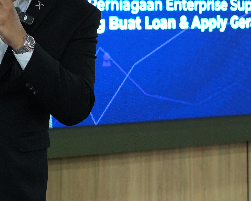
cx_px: -15
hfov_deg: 9.3
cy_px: -11
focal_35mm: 207
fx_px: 1538
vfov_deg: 7.4
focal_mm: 50
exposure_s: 1/100
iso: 800
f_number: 1.8
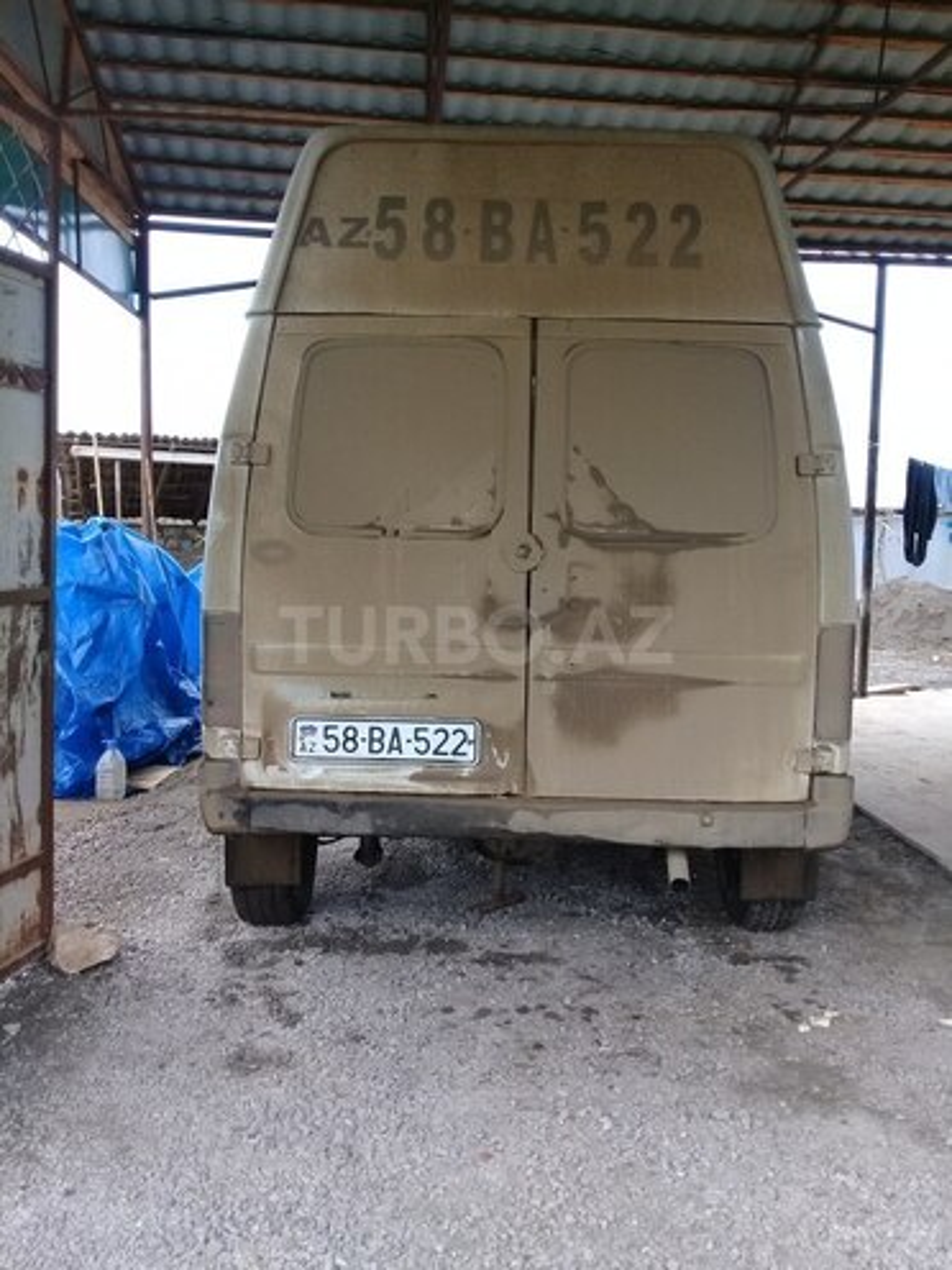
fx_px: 1137
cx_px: 476
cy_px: 635
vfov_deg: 58.4
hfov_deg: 45.4
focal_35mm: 31
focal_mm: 3.3
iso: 50
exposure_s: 1/114
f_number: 2.2
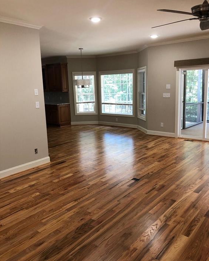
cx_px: 106
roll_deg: +2.4
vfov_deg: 58.8
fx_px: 232
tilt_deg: -10.7
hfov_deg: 48.5
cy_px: 134
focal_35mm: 30
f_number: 1.8
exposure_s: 1/24
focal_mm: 3.99
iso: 40
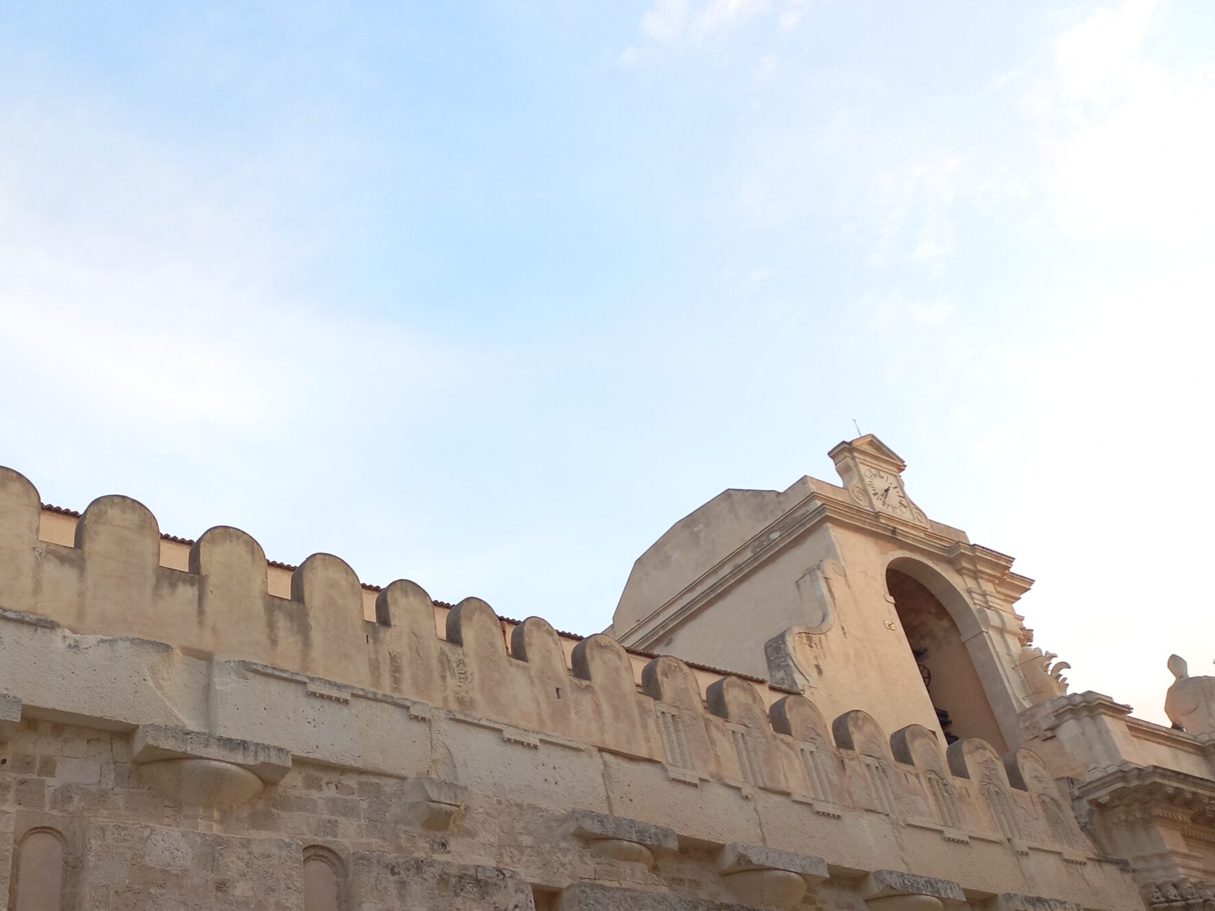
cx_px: 367
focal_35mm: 36
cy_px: 584
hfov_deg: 50.1
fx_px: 1263
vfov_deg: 39.3
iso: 40
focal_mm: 4.6
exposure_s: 1/50
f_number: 1.8
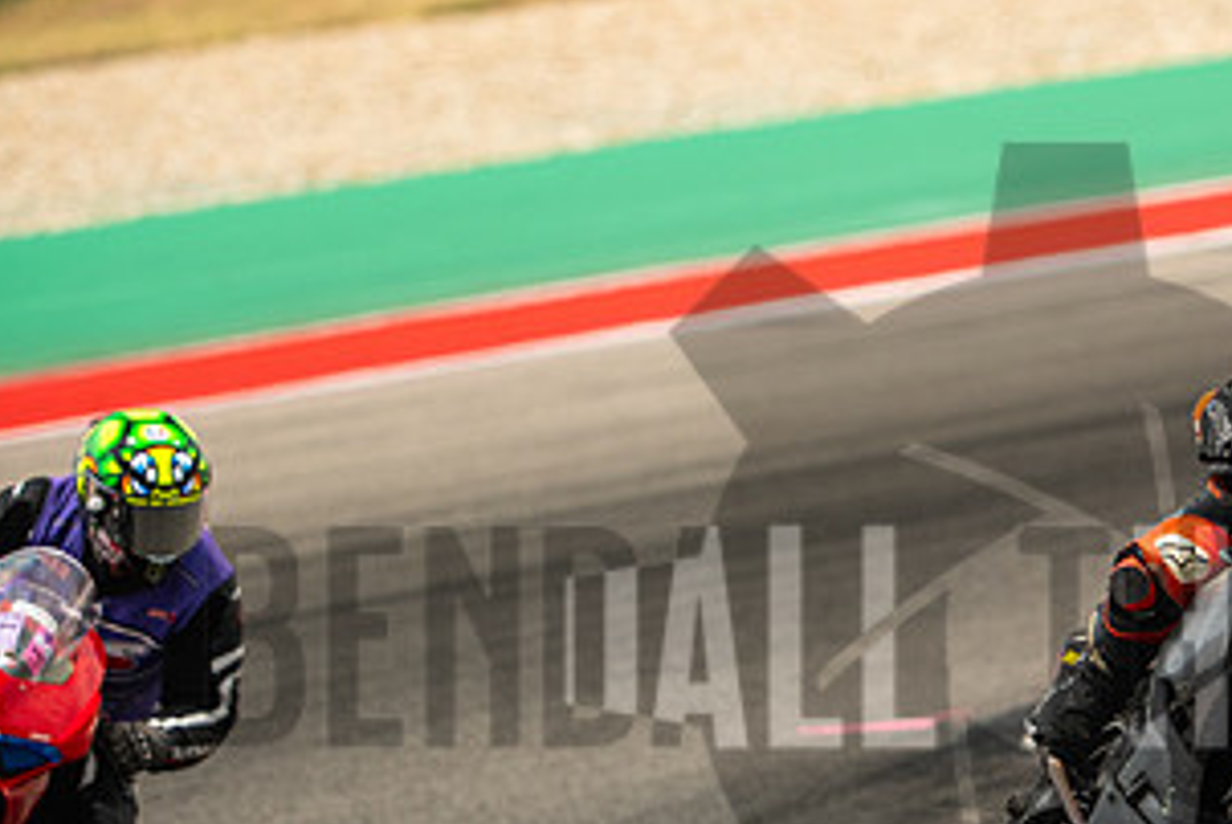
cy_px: 642
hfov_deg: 2.6
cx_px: 1065
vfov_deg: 1.7
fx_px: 27609
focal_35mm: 806
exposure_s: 1/2000
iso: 320
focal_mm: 280
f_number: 2.8
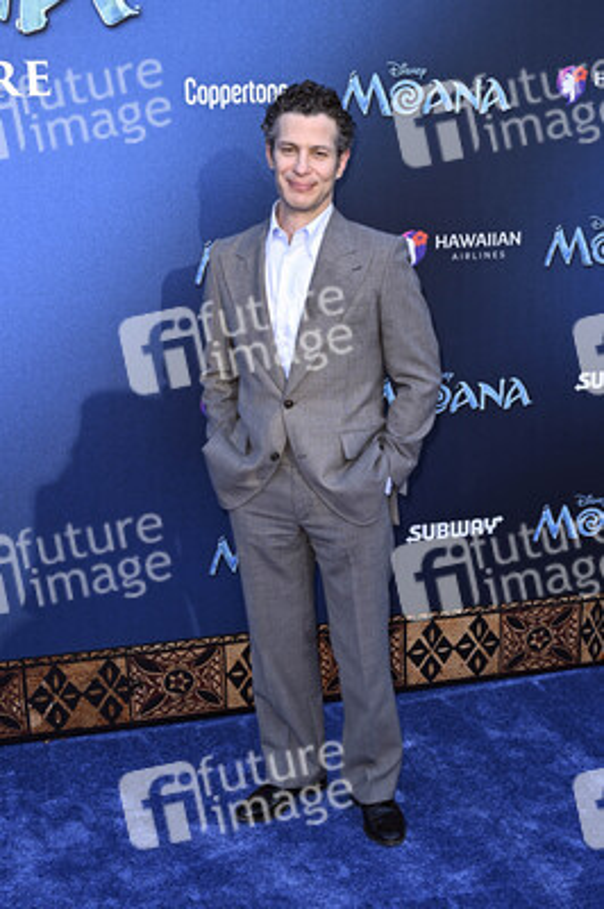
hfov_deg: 31.8
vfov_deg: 46.4
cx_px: 302
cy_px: 454
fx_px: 1059
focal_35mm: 42
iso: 500
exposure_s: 1/250
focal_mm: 42
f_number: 6.3
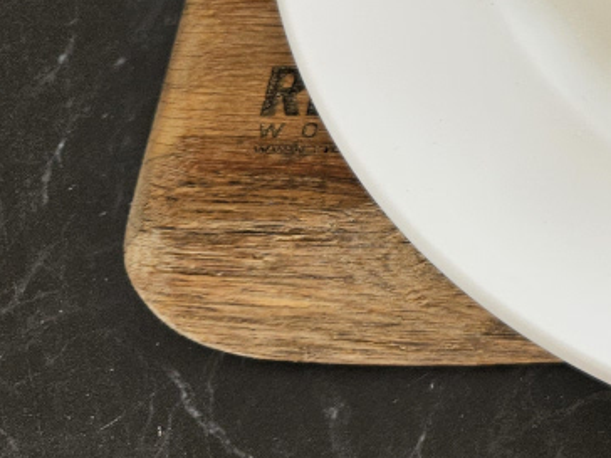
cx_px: 905
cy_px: -91
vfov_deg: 17.8
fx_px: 1394
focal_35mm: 79
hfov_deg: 21.1
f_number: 1.8
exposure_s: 1/180
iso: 100
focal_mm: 5.4
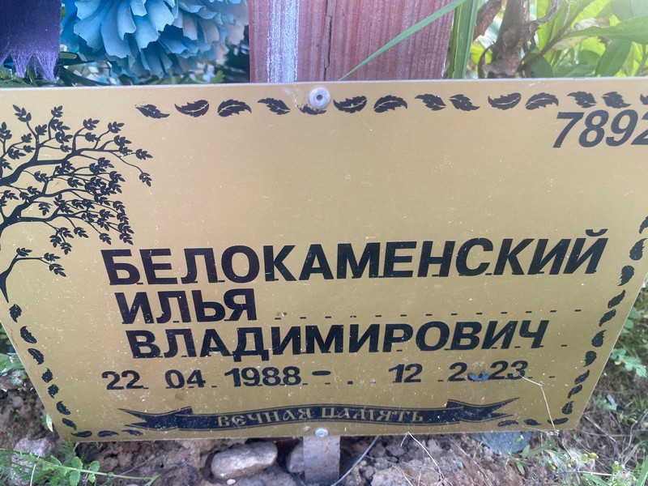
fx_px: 487
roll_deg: -3.2
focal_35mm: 26
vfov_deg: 53.1
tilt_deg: -37.9
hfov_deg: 67.3
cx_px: 324
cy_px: 243
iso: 125
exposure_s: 1/120
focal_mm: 4.25
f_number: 1.8
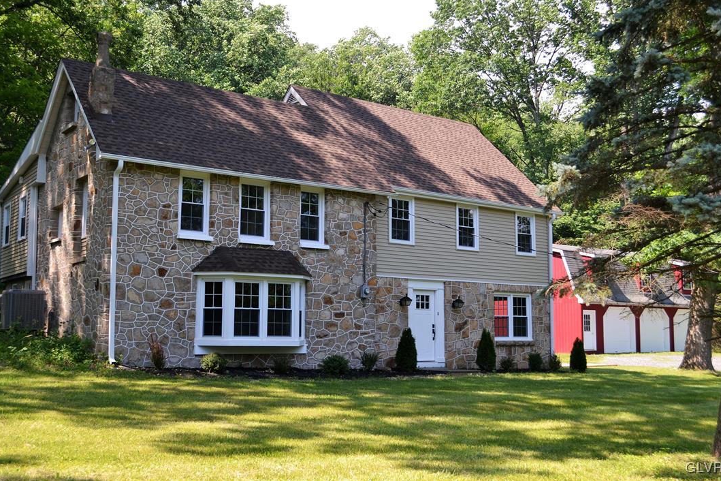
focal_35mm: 40
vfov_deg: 33.4
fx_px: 801
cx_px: 357
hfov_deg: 48.5
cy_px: 235
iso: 100
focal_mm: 26
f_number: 5.6
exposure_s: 1/125
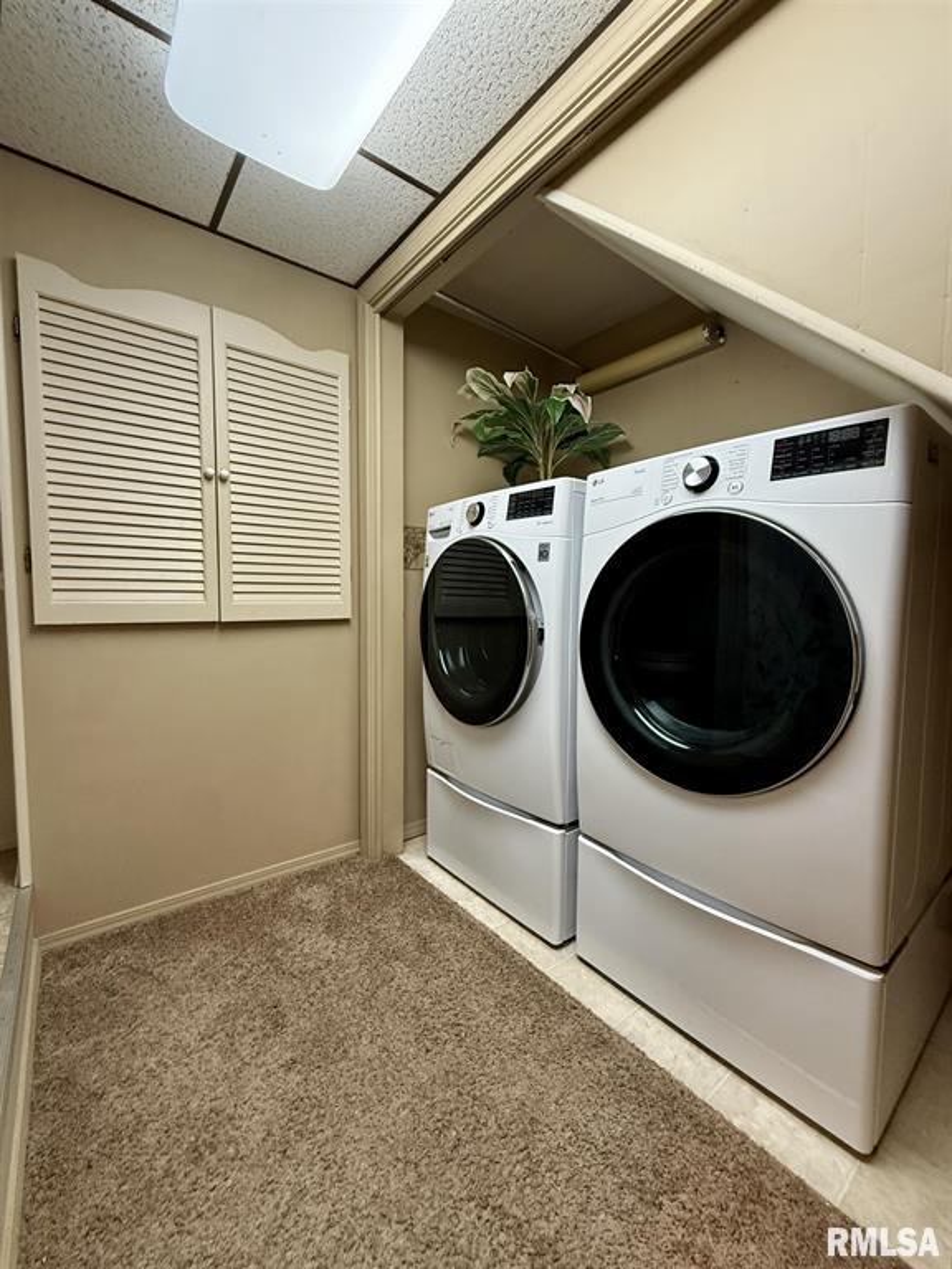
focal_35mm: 14
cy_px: 634
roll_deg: +0.7
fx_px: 513
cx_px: 476
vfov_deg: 102.1
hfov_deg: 85.7
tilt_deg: -3.2
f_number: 2.2
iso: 400
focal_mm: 2.22
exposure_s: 1/60
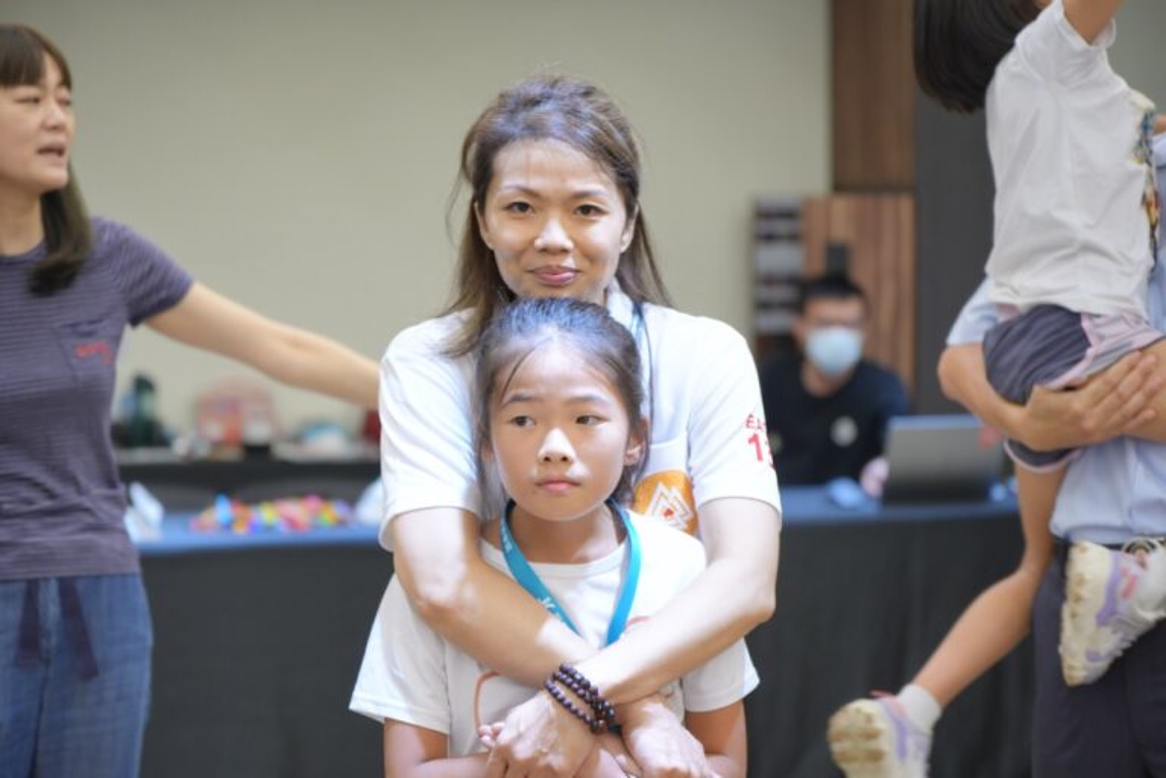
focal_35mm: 70
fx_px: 2267
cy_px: 389
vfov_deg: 19.5
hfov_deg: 28.8
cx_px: 583
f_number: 2.8
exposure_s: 1/100
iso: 400
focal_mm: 70
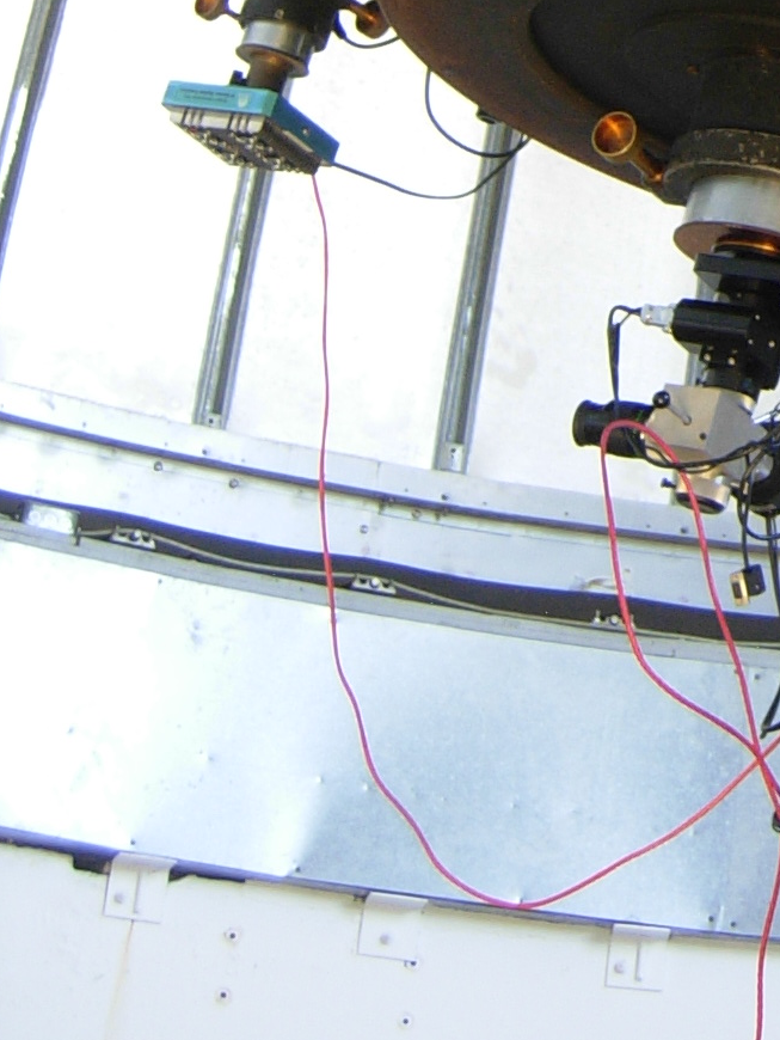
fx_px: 4054
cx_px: 1455
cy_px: -443
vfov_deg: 13.8
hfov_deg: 10.3
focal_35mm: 135
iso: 50
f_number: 2.7
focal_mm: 7.5
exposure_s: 1/19.5
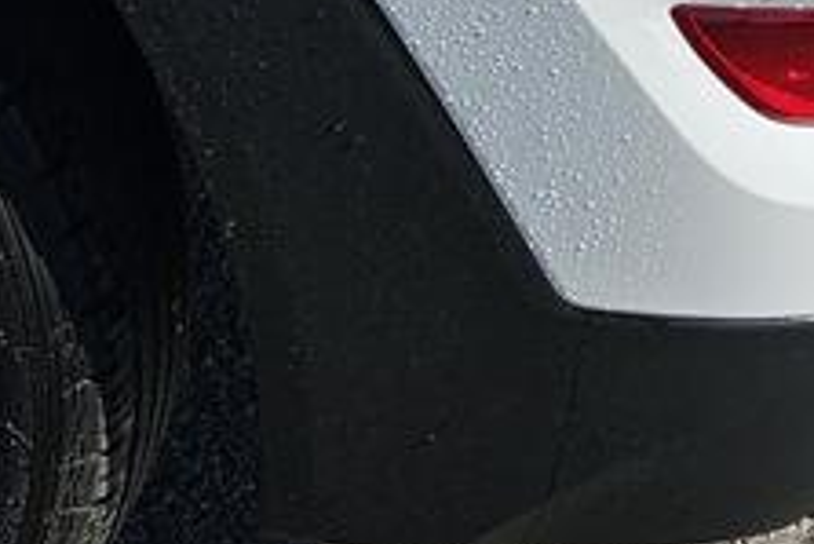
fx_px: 3100
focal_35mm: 137
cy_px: -683
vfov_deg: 9.2
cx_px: -792
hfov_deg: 13.1
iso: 10
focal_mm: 6.3
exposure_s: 1/947
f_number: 1.7
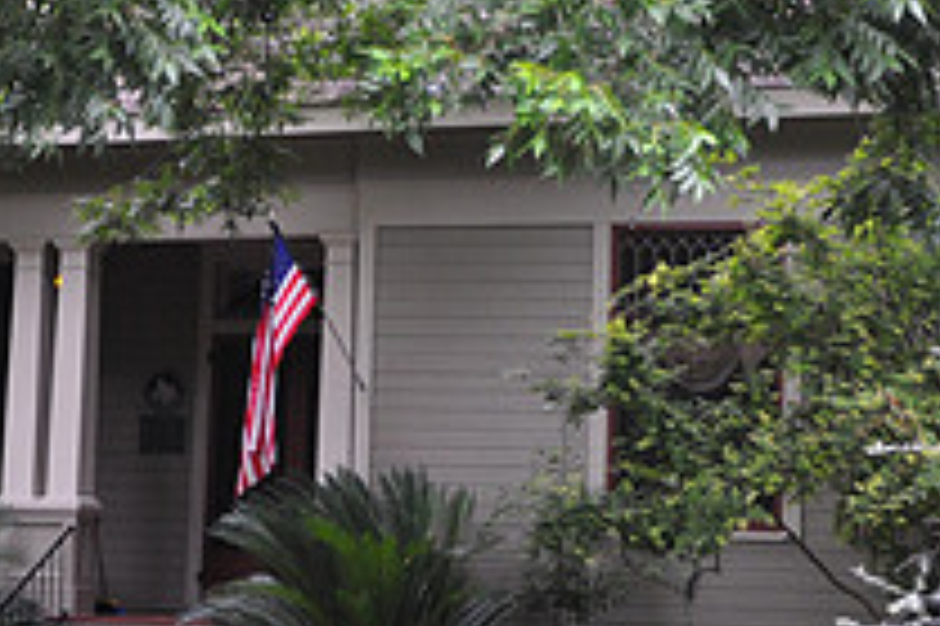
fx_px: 3470
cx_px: 387
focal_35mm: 133
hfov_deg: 15.4
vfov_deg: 10.3
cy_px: 232
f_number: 4.2
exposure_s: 1/60
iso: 720
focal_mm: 32
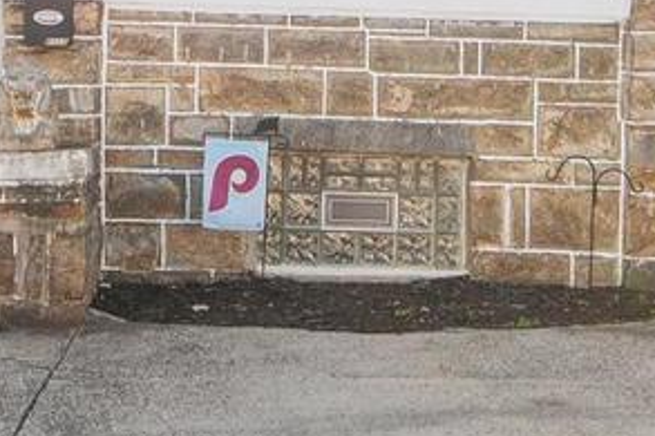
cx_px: 228
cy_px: -54
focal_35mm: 108
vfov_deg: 12.4
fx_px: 1964
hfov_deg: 18.9
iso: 200
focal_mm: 22
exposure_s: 1/200
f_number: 8
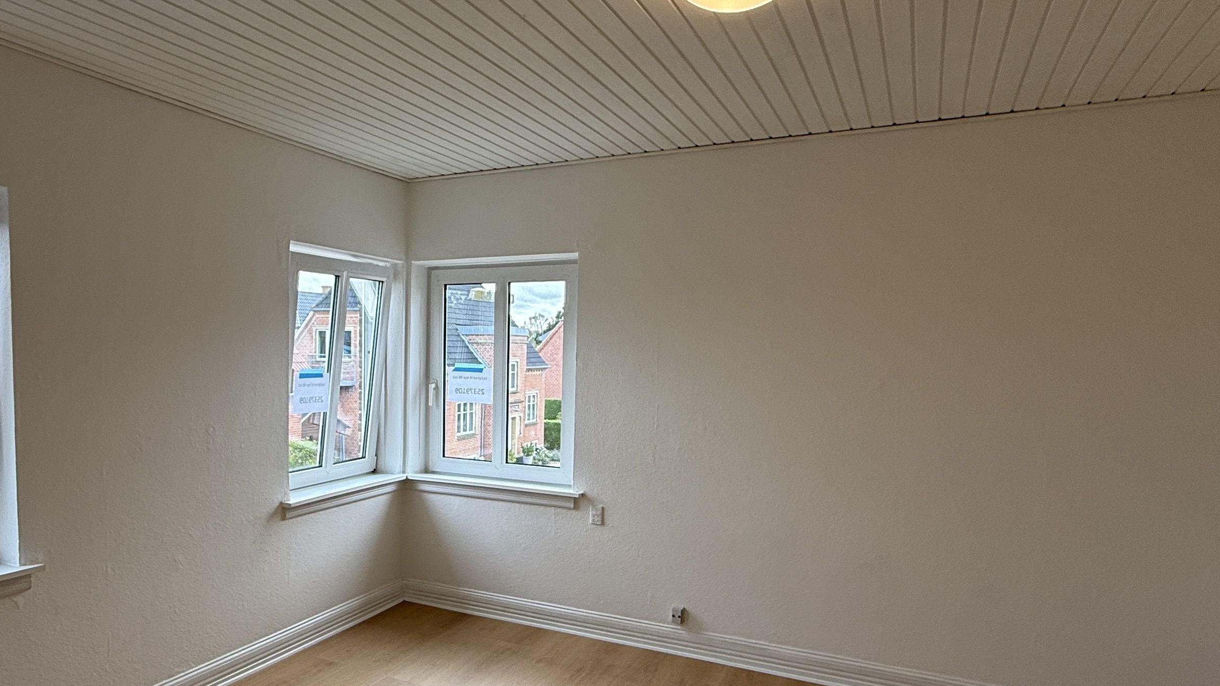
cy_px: 423
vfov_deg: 44.1
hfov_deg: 70.2
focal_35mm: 26
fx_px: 841
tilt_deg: -5.3
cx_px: 425
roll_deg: -0.8
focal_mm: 2.22
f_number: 2.2
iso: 64
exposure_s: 1/109
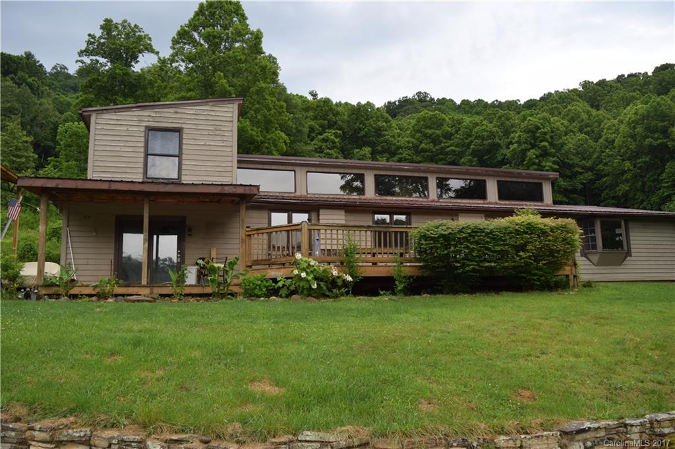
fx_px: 506
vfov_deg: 47.9
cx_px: 338
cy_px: 224
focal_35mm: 27
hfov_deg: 67.4
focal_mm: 18
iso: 250
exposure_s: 1/125
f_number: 5.6
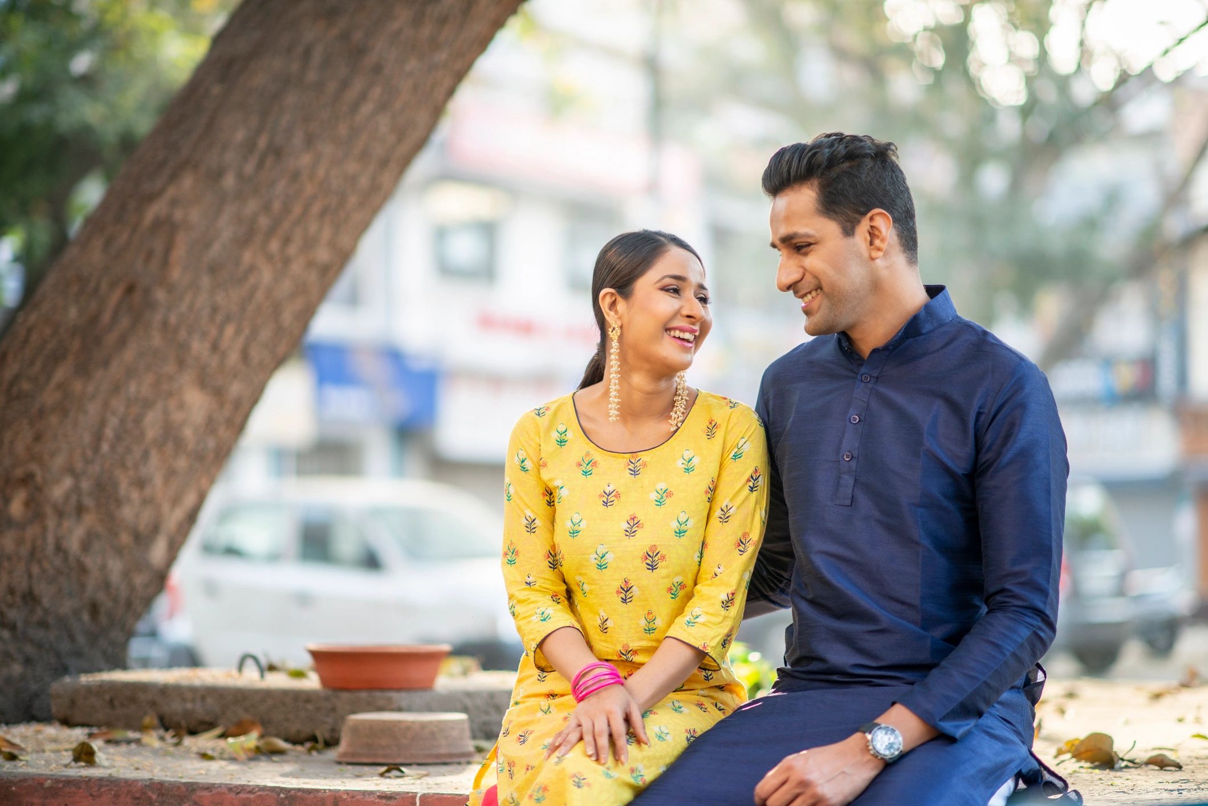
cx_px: 604
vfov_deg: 16.1
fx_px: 2853
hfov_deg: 23.9
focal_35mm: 85
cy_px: 403
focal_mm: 85
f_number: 1.4
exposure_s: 1/320
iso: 125
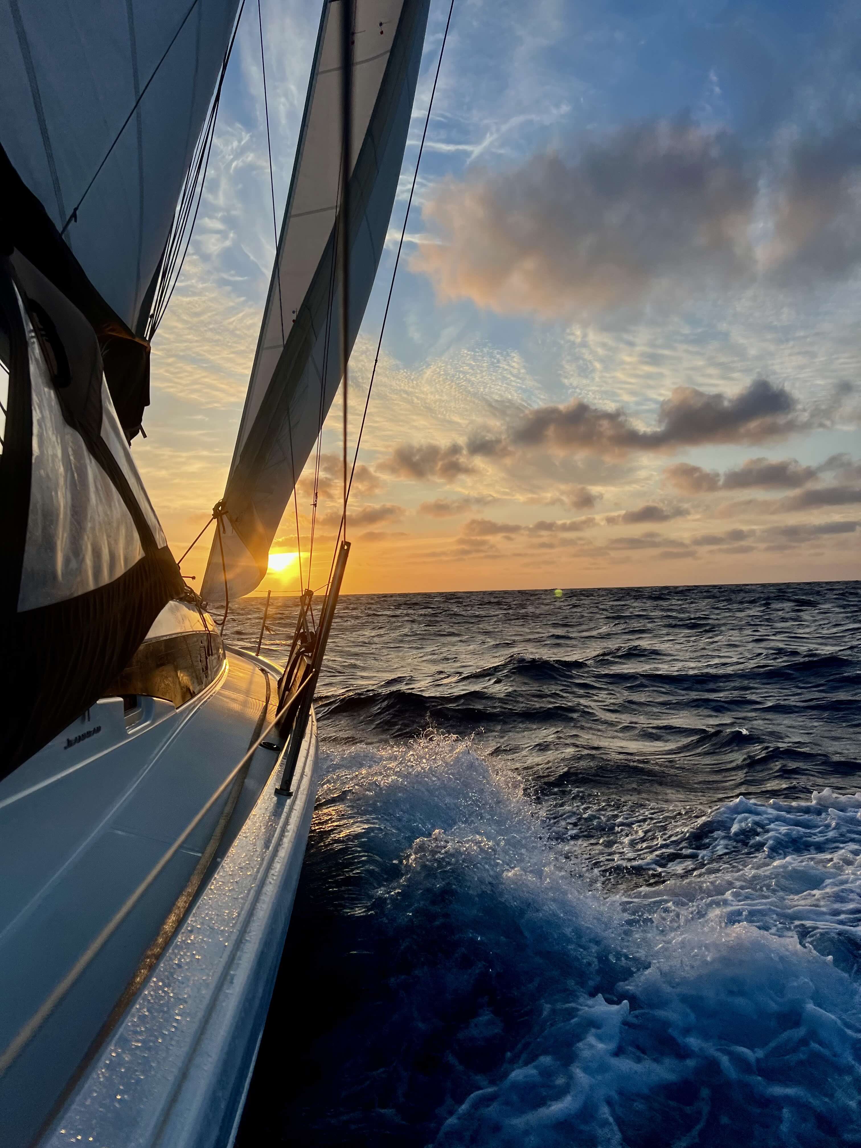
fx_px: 862
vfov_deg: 67.3
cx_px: 430
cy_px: 574
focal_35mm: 26
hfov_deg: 53.1
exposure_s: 1/2045
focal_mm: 5.7
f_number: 1.5
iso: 50
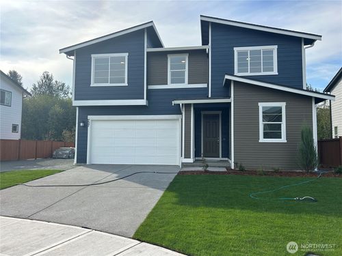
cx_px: 171
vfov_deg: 53.1
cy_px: 128
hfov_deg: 67.3
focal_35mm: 26
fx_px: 257
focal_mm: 5.7
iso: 50
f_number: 1.5
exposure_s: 1/2762
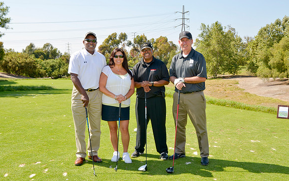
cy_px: 94
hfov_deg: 47.7
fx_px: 327
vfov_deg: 30.9
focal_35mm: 42
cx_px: 145
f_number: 8
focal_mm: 27
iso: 100
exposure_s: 1/200
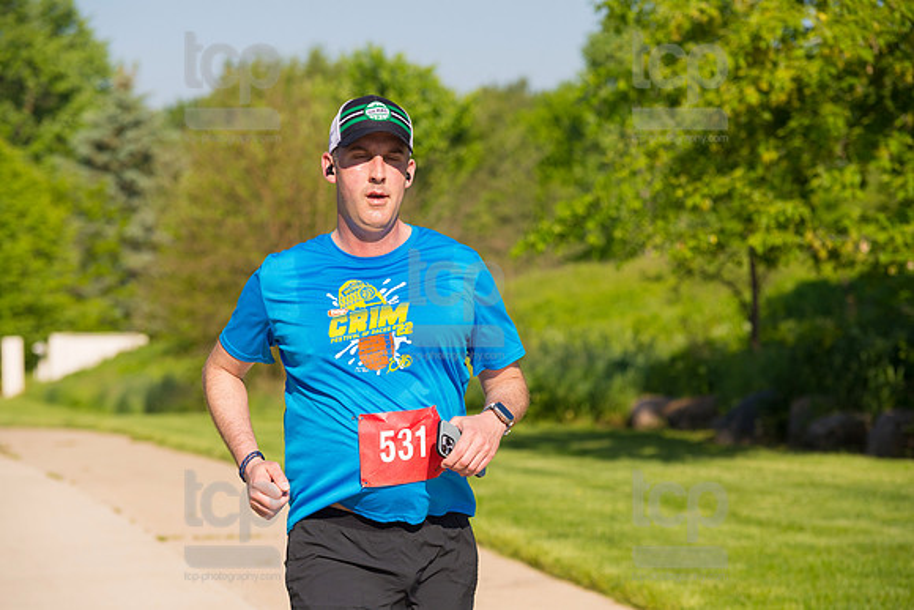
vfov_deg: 10.6
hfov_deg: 15.8
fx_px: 3301
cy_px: 305
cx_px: 457
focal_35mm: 130
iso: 400
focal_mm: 130
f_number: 5.6
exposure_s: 1/2000
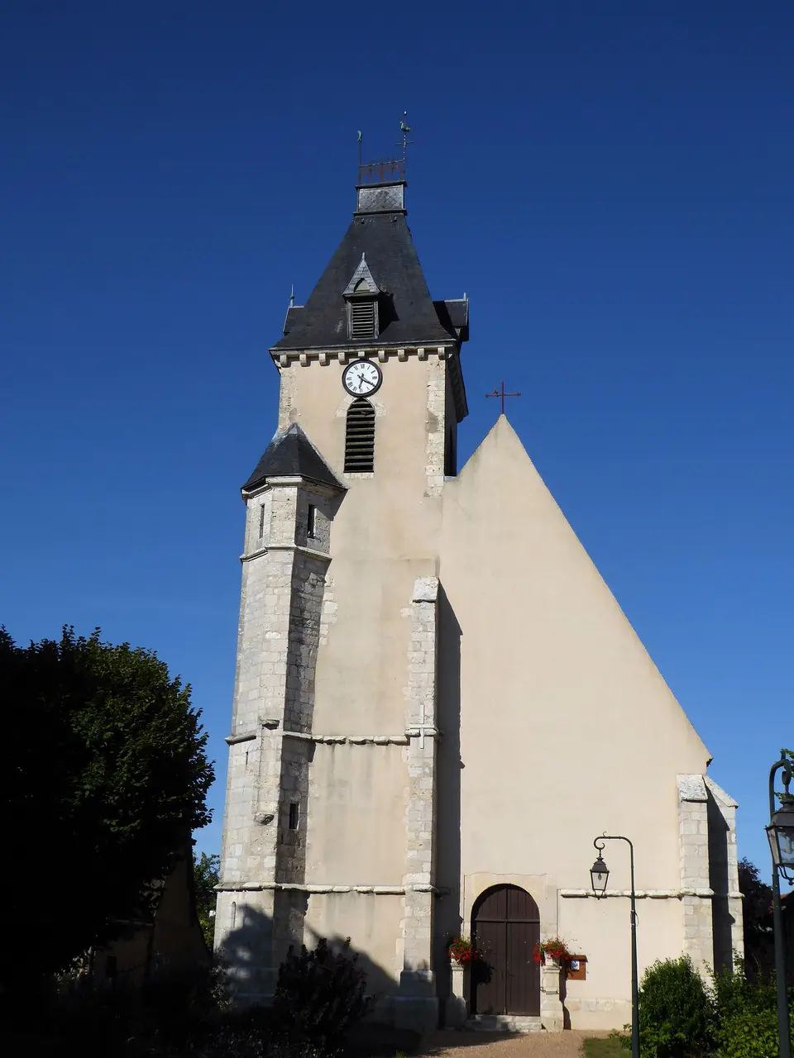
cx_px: 397
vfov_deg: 41.2
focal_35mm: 46
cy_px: 529
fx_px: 1407
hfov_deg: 31.5
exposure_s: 1/1300
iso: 80
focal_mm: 7.8
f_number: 3.9
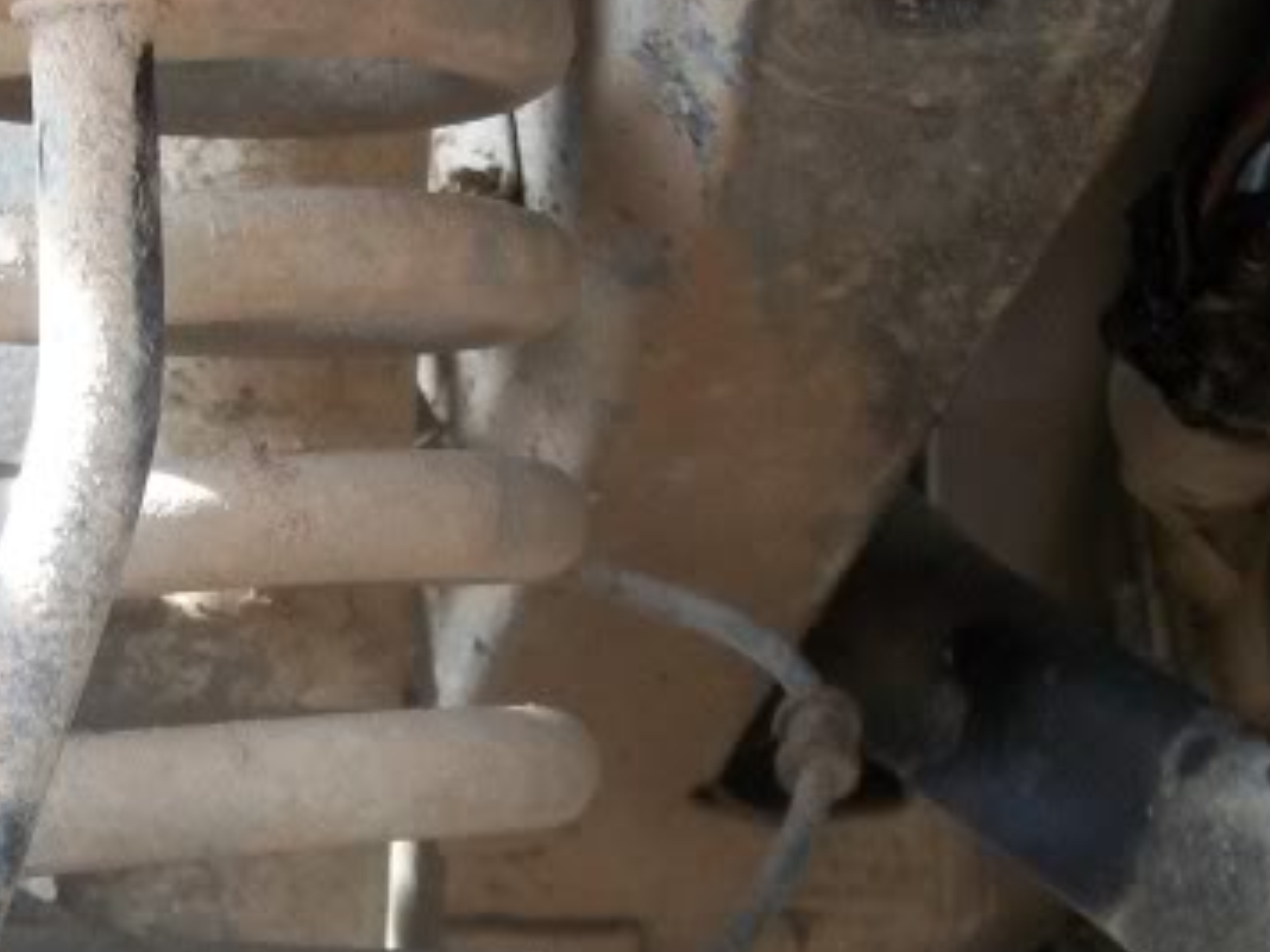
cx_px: 68
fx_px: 3375
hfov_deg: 20.8
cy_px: 913
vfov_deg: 15.8
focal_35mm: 92
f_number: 2.9
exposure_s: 1/60
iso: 80
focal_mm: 5.7
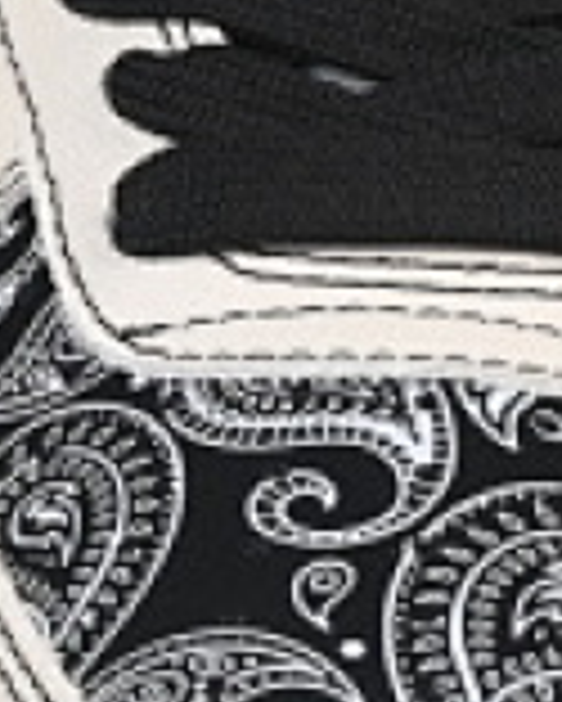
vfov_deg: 4.0
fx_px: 10115
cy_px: 436
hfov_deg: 3.2
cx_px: -211
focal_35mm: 487
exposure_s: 1/80
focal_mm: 50
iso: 160
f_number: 8
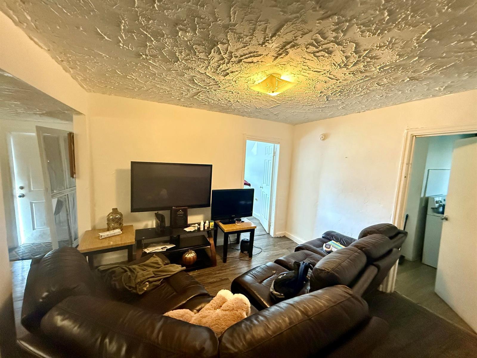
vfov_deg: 85.7
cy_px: 179
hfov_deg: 102.1
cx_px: 238
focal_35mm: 14
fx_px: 193
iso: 800
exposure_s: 1/60
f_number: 2.2
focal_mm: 2.22
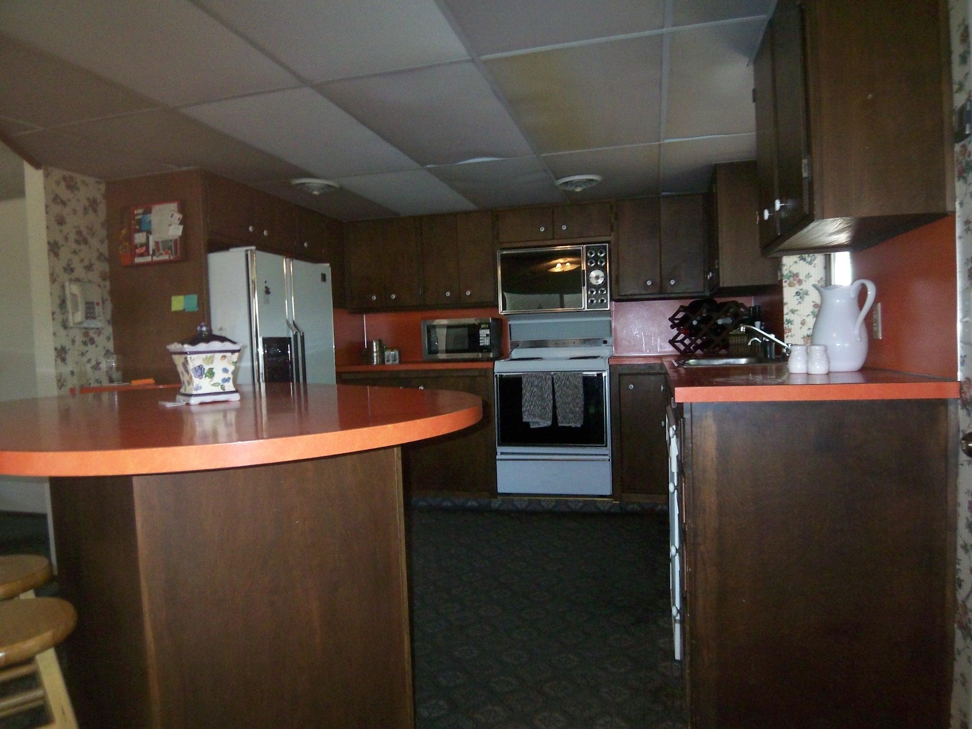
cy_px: 364
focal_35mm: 23
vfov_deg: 58.9
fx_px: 646
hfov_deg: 73.9
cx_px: 486
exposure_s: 1/30
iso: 200
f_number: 2.8
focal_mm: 3.8
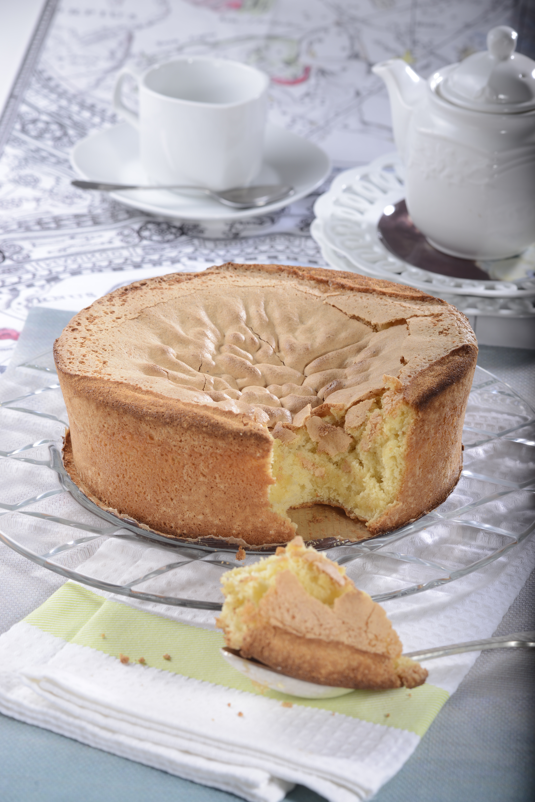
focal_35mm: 105
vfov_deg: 19.4
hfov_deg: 13.1
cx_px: 268
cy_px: 401
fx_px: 2338
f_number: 11
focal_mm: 105
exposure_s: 1/250
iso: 100
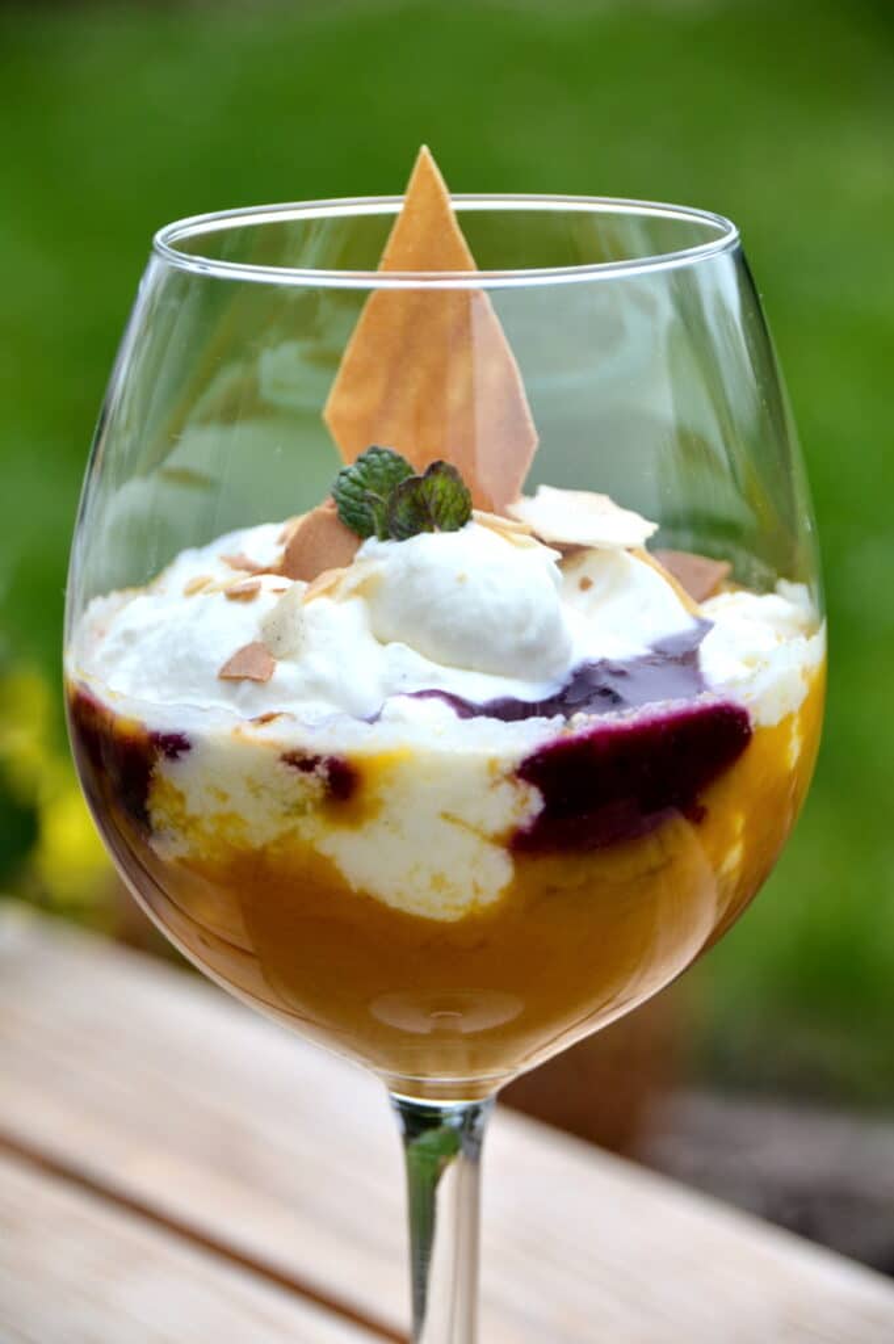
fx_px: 5037
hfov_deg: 10.1
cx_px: 447
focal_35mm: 135
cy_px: 672
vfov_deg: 15.2
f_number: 5.6
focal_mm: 90
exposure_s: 1/125
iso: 200
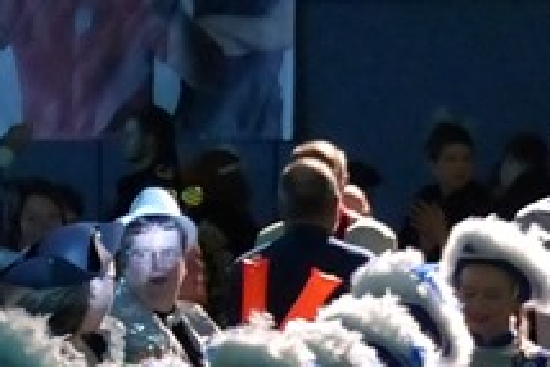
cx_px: -82
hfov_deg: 6.6
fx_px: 4739
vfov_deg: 4.4
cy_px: 468
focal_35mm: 310
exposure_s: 1/125
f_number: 2.8
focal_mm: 18.7
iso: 1600
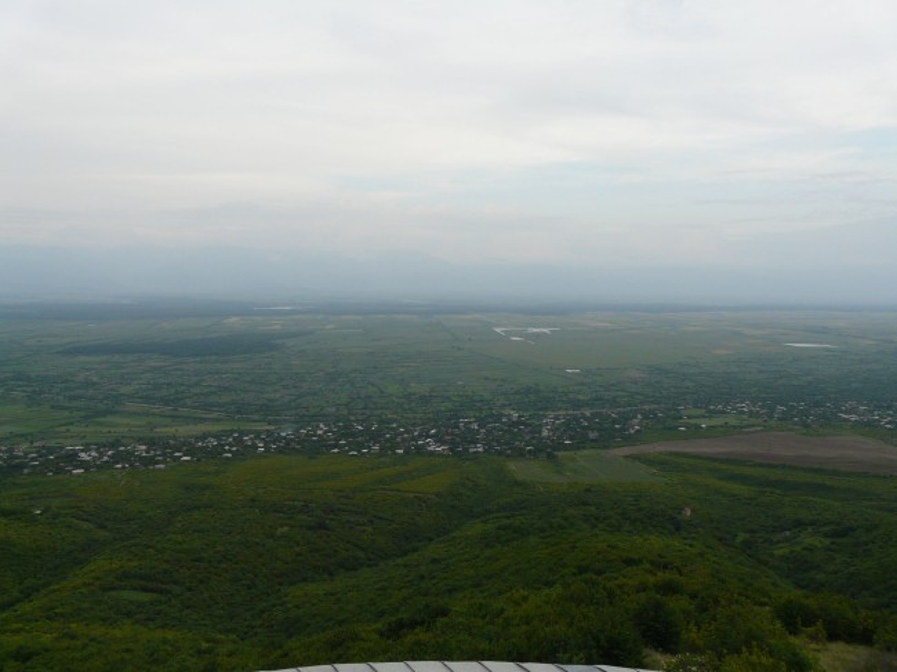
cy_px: 336
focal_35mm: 28
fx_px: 725
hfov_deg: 63.5
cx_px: 448
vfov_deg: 49.7
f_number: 4
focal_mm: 4.6
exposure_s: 1/125
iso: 100
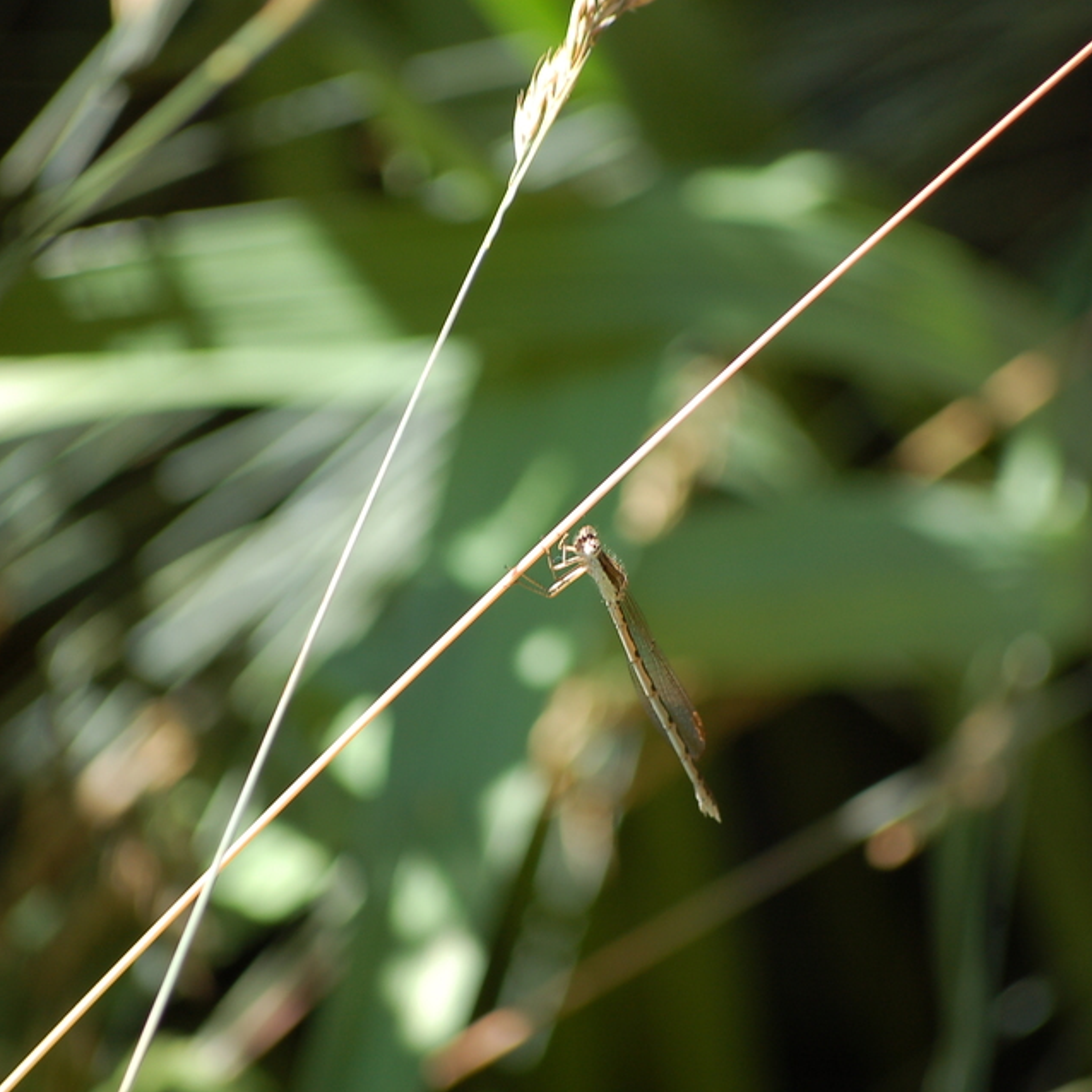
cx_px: 553
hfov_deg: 5.1
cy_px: 546
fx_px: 12349
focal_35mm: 346
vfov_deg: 5.1
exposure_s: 1/160
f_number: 5.6
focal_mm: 180
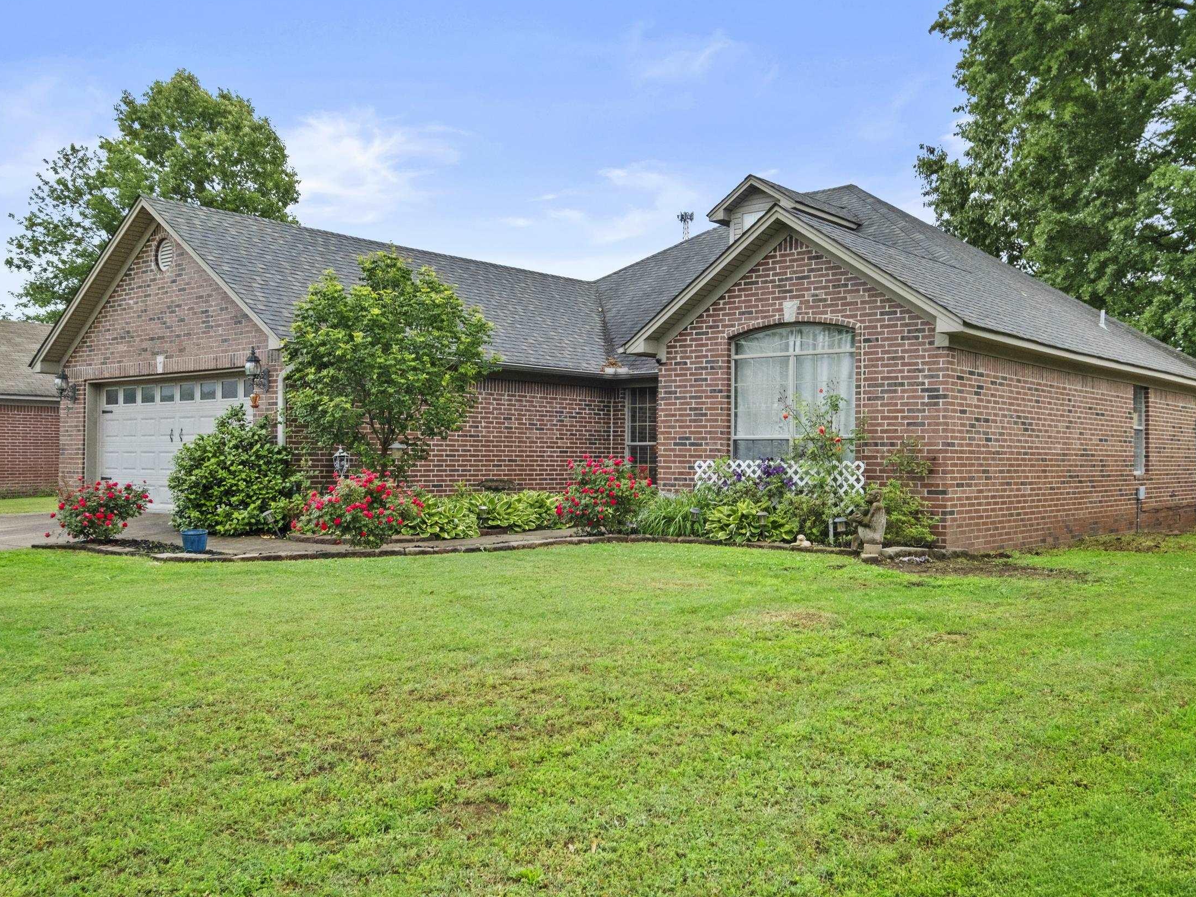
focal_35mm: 32
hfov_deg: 56.8
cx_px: 640
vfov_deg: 44.2
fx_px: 1106
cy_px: 441
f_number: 8
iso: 400
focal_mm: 19.1
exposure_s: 1/250
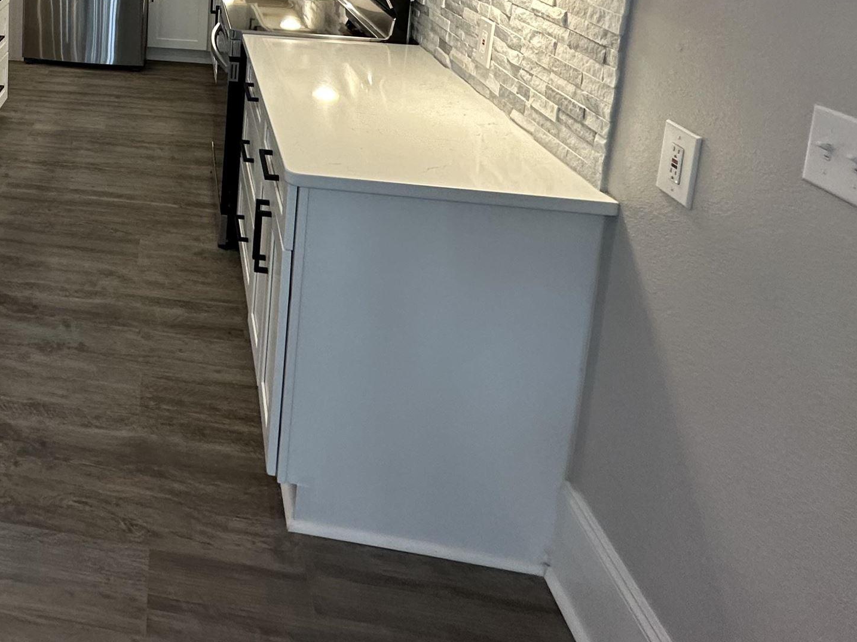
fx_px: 743
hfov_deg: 51.4
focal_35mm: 30
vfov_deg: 39.4
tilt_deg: -7.6
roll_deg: -1.1
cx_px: 55
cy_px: -44
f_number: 2.2
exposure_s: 1/120
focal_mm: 2.22
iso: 200
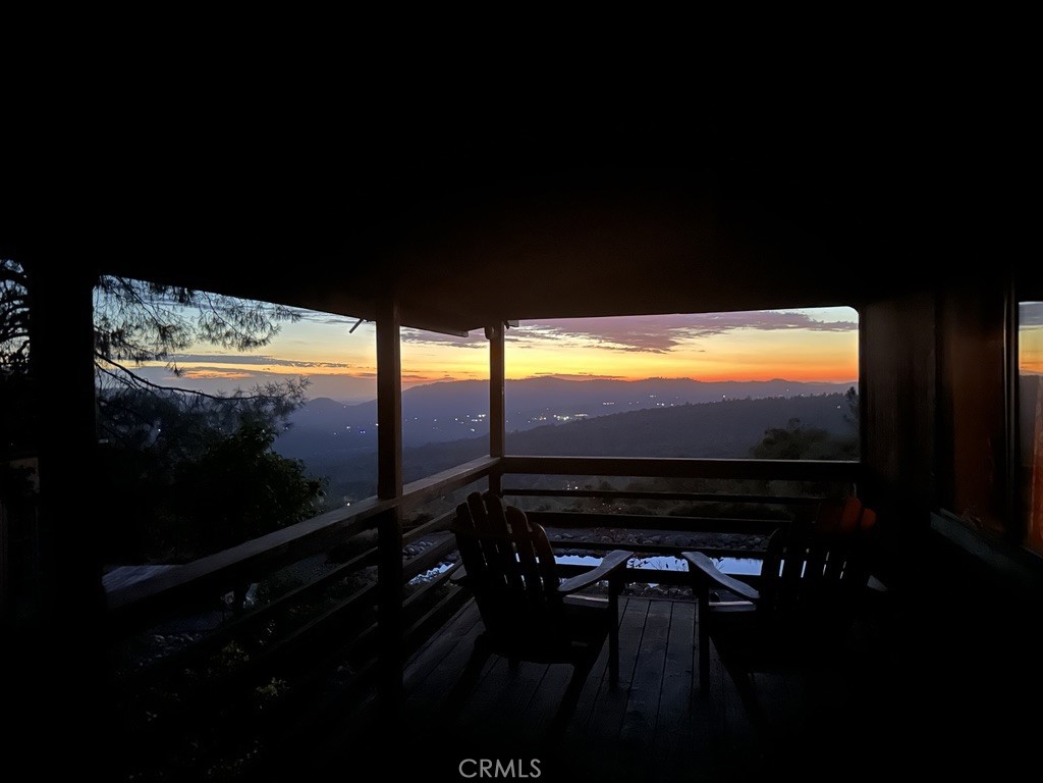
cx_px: 522
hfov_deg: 71.6
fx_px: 723
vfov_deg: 56.8
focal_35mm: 24
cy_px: 392
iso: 3200
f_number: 1.78
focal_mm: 6.86
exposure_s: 1/2
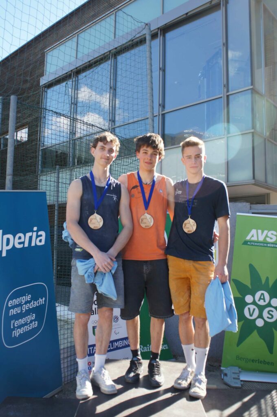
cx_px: 138
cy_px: 208
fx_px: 347
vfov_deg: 62.0
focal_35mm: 30
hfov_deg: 43.5
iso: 100
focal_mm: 20
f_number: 4.5
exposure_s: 1/200
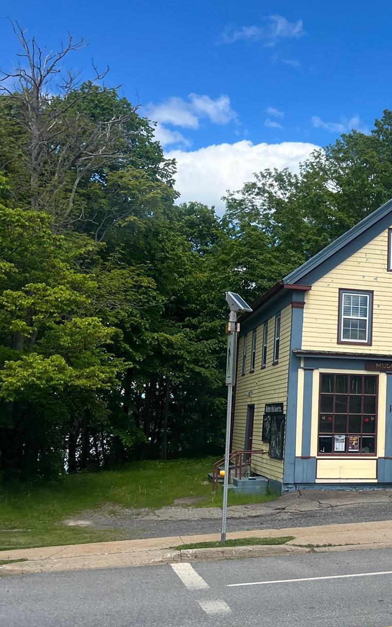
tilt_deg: +0.5
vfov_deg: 38.7
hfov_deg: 23.3
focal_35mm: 52
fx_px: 889
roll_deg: -1.8
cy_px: 387
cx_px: 432
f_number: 1.6
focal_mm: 5.1
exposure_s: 1/2410
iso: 50
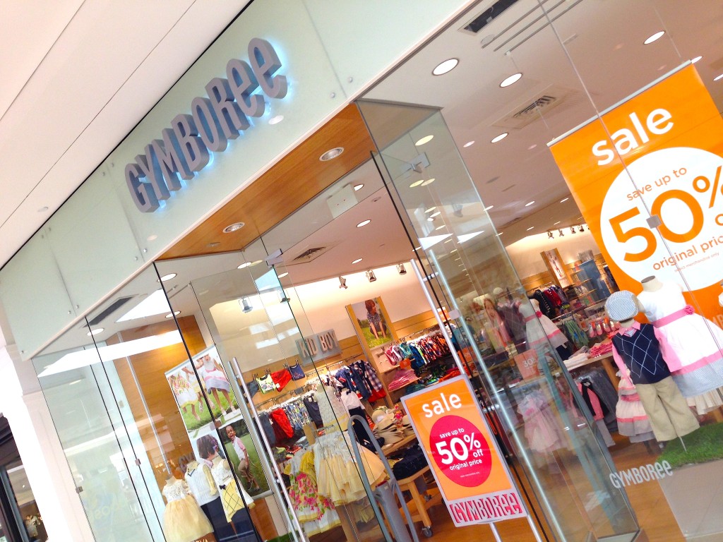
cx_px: 362
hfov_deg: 55.4
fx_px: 689
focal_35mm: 33
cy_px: 271
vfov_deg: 42.9
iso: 50
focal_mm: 4.12
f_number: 2.4
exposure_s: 1/40
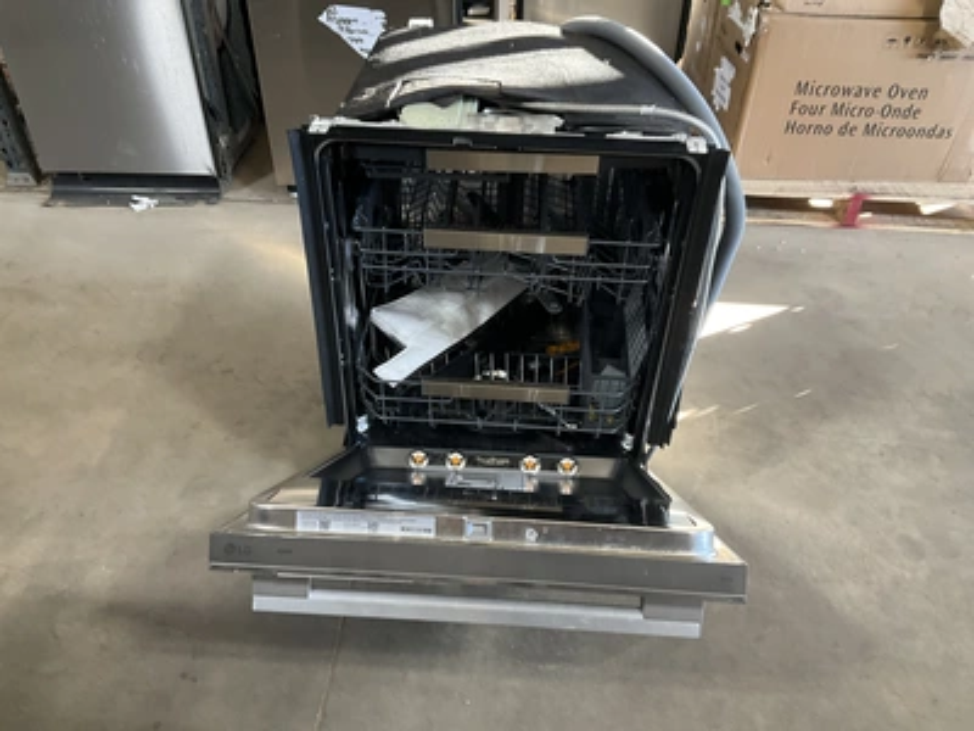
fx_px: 816
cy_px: 366
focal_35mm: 29
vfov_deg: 48.2
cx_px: 487
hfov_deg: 61.7
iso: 125
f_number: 1.8
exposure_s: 1/60
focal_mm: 3
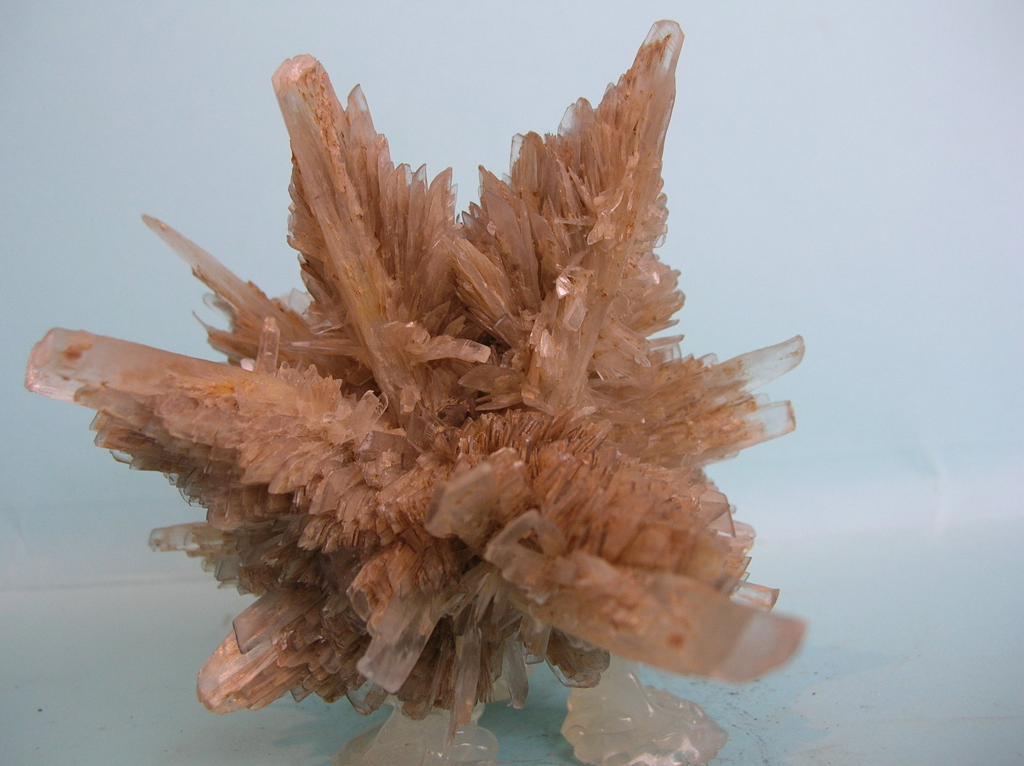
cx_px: 512
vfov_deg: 39.6
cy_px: 383
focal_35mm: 36
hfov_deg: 51.4
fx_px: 1064
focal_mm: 6
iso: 50
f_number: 2.7
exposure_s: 1/15.6
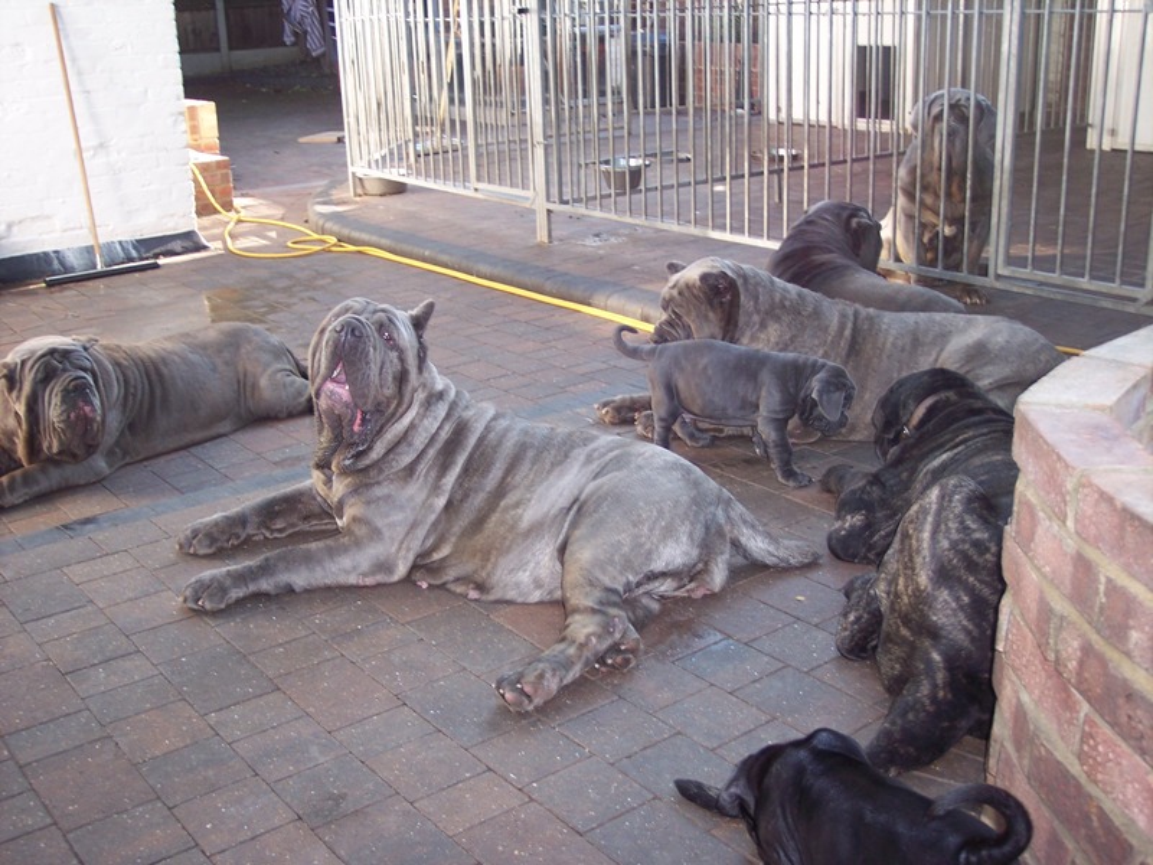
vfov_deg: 36.8
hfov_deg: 47.9
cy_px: 432
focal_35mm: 39
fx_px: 1299
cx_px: 576
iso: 100
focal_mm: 8
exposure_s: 1/60
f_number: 2.8
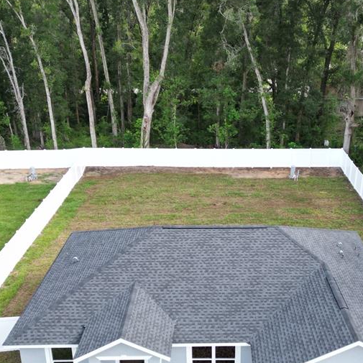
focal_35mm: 43
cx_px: 216
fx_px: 510
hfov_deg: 39.0
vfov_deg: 39.0
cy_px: 219
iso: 120
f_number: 1.7
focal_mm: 6.72
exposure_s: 1/725
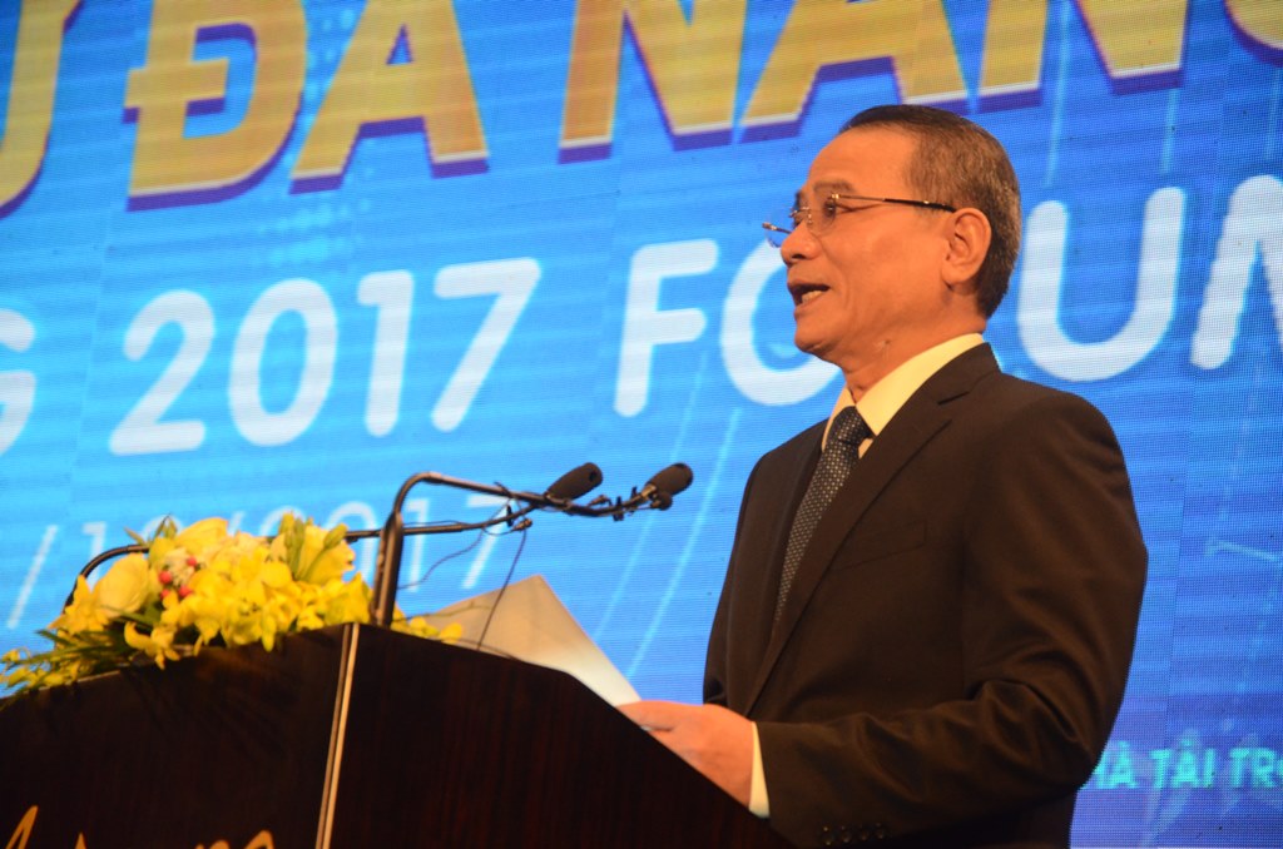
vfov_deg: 9.3
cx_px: 642
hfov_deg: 14.0
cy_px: 424
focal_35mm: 147
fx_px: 5228
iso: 2000
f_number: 5.6
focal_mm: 98
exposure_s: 1/250
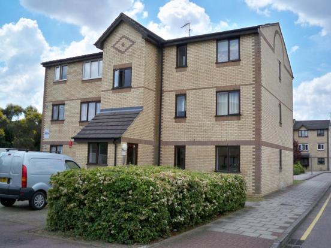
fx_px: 335
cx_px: 166
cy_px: 124
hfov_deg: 52.6
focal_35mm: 35
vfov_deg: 40.7
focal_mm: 6.3
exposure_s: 1/500
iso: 125
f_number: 4.7
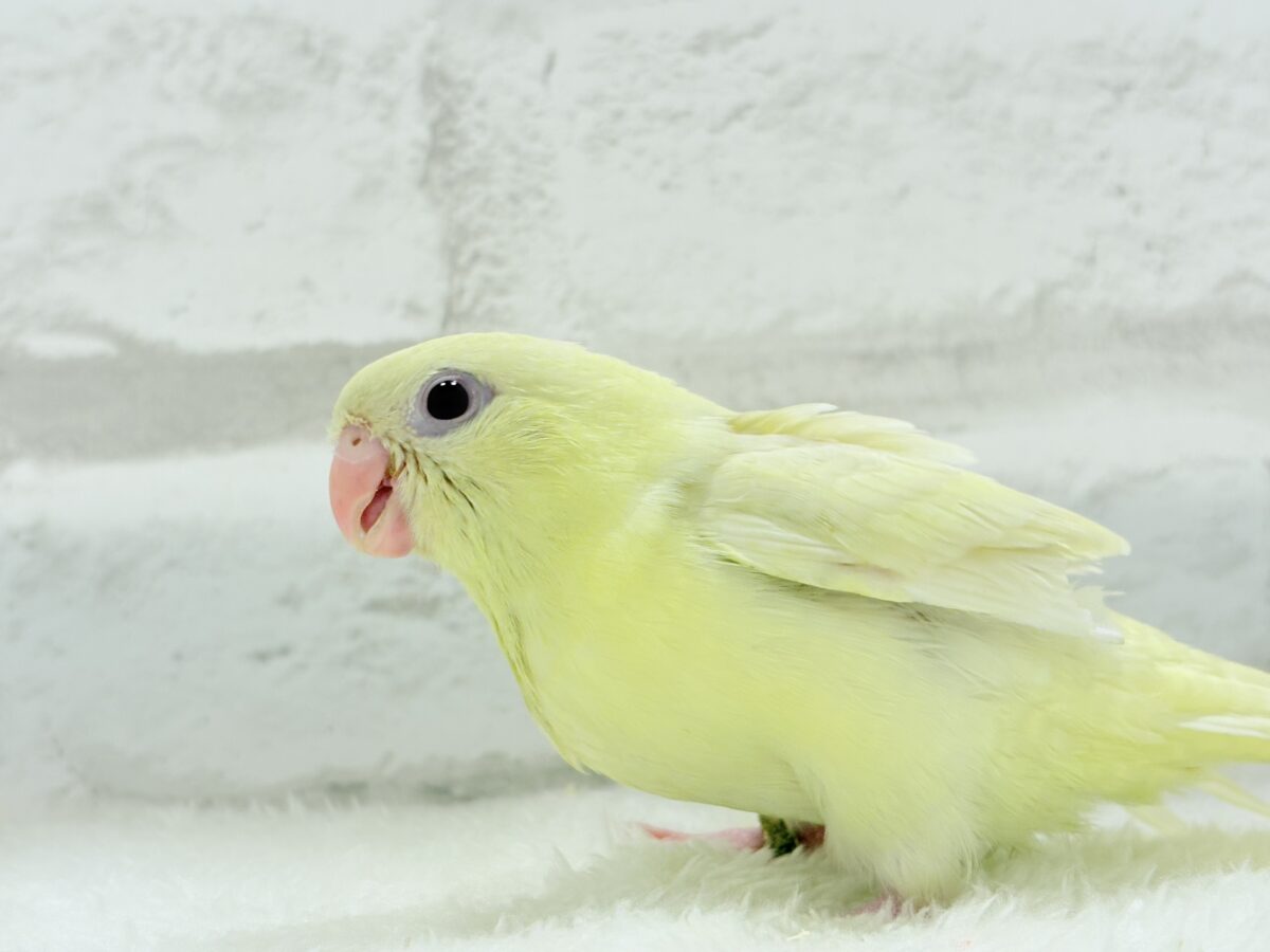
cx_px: 635
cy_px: 476
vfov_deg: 28.0
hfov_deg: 36.8
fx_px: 1908
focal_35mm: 52
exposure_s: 1/100
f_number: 1.6
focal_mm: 5.96
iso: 80
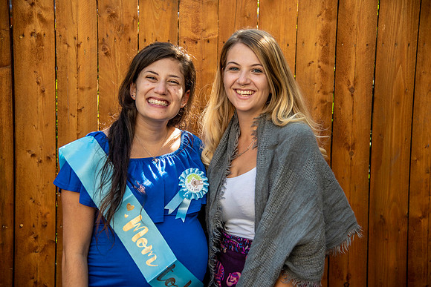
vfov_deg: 21.9
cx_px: 216
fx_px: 742
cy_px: 144
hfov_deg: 32.4
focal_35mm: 62
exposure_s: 1/320
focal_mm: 62
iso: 125
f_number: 4
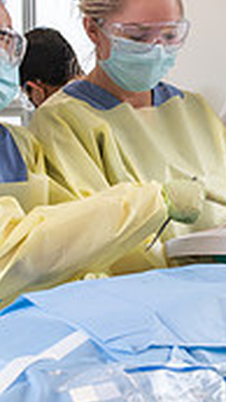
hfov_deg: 12.1
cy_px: 172
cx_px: 221
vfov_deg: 21.5
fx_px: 1053
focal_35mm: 99
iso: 500
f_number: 4
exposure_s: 1/200
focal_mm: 28
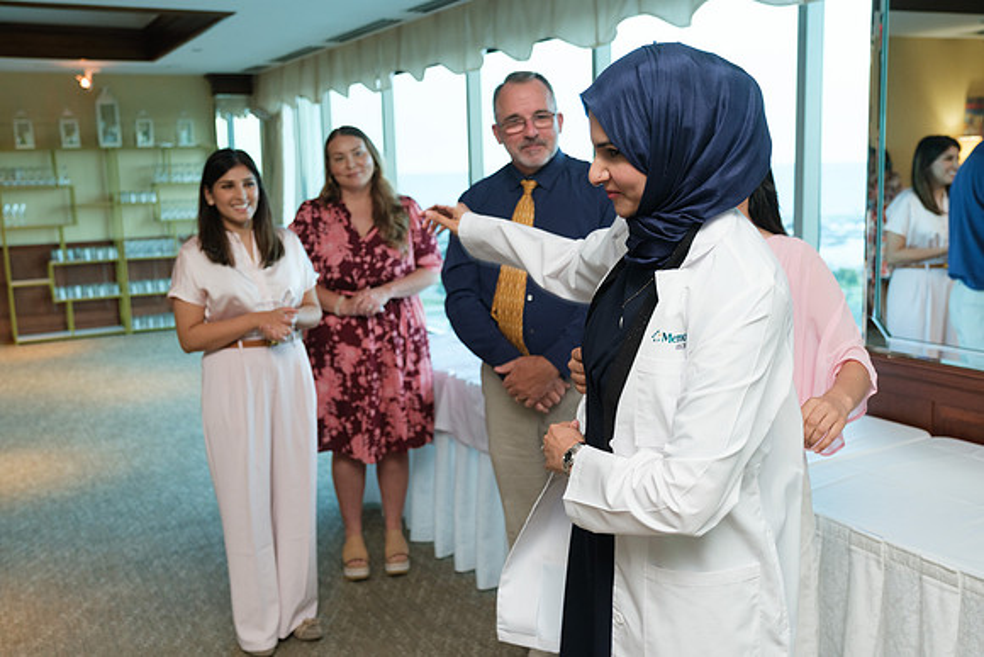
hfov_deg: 54.4
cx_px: 492
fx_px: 957
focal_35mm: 35
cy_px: 328
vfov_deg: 37.9
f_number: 2.8
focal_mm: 23.4
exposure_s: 1/125
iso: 640
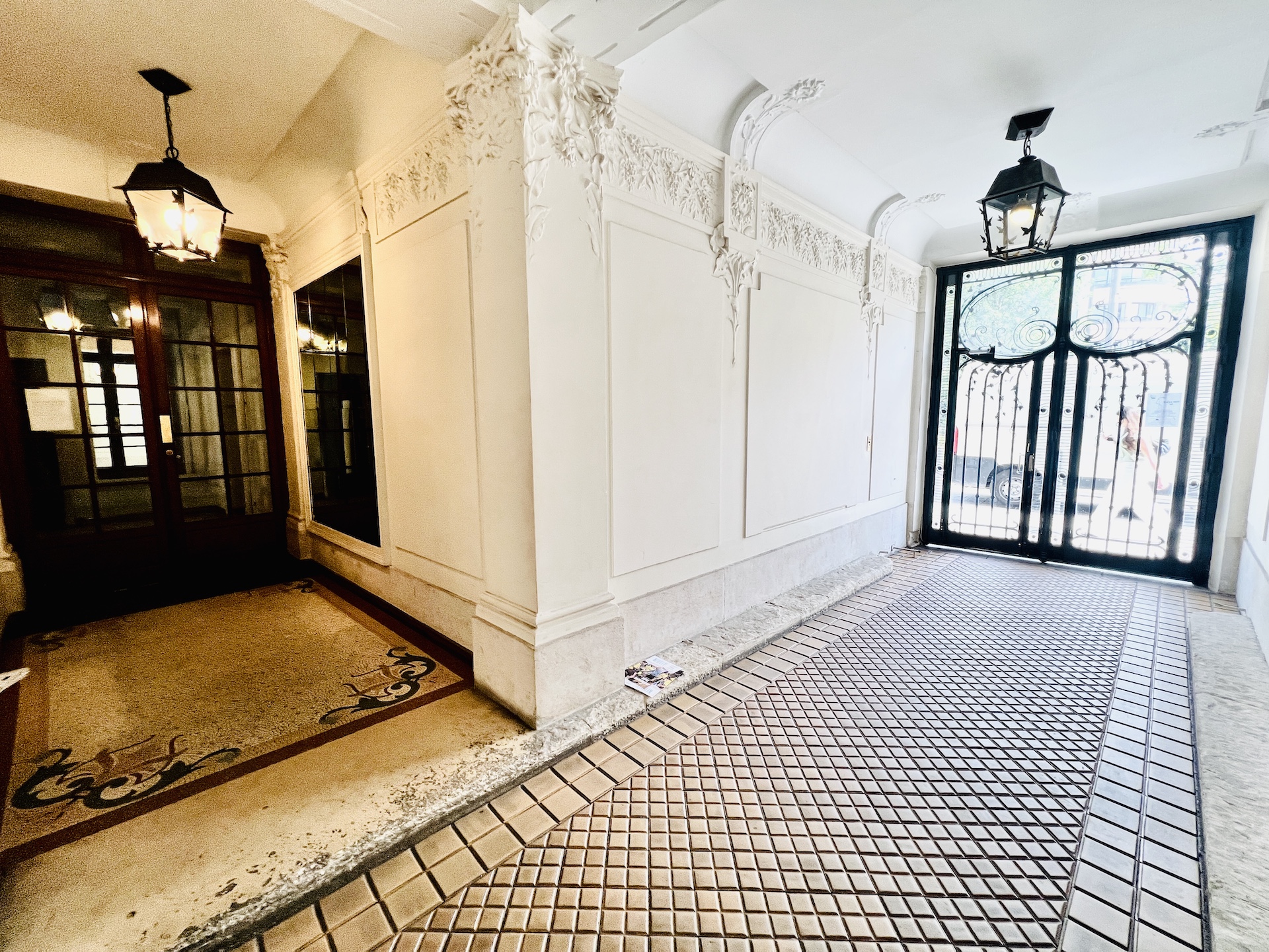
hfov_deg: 106.2
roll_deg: +0.1
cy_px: 476
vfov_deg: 89.9
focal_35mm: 13
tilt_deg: -6.9
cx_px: 634
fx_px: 477
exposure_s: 1/100
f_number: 1.8
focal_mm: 1.57
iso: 80
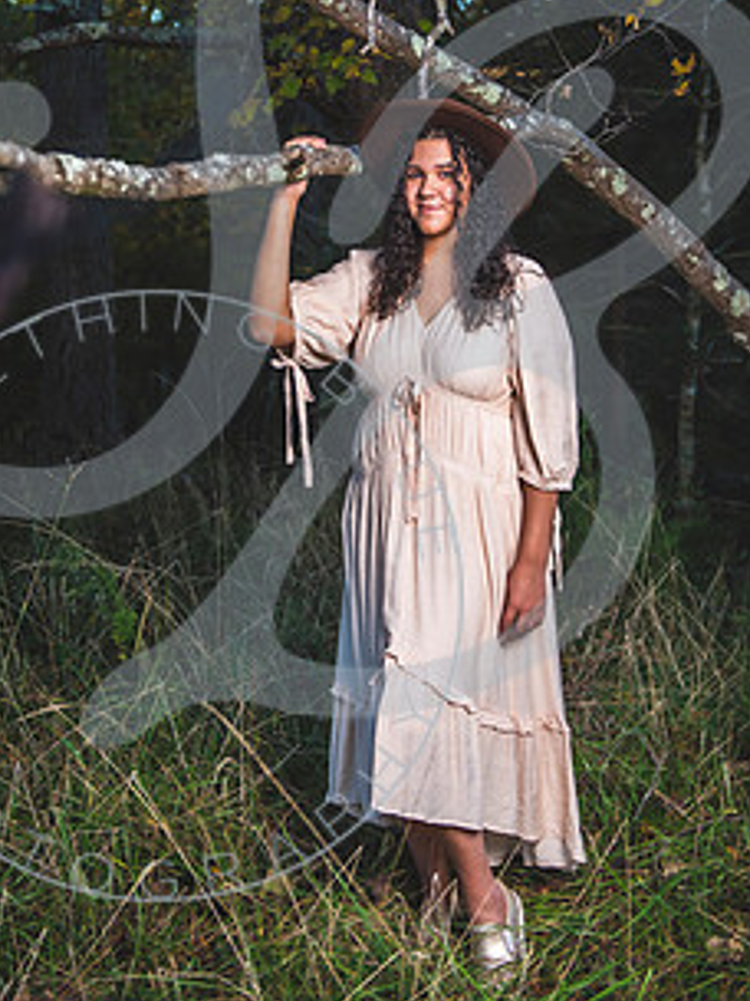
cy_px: 346
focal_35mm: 54
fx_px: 1560
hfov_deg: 27.0
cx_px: 306
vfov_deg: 35.2
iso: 200
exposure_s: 1/1250
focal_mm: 38
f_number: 2.8
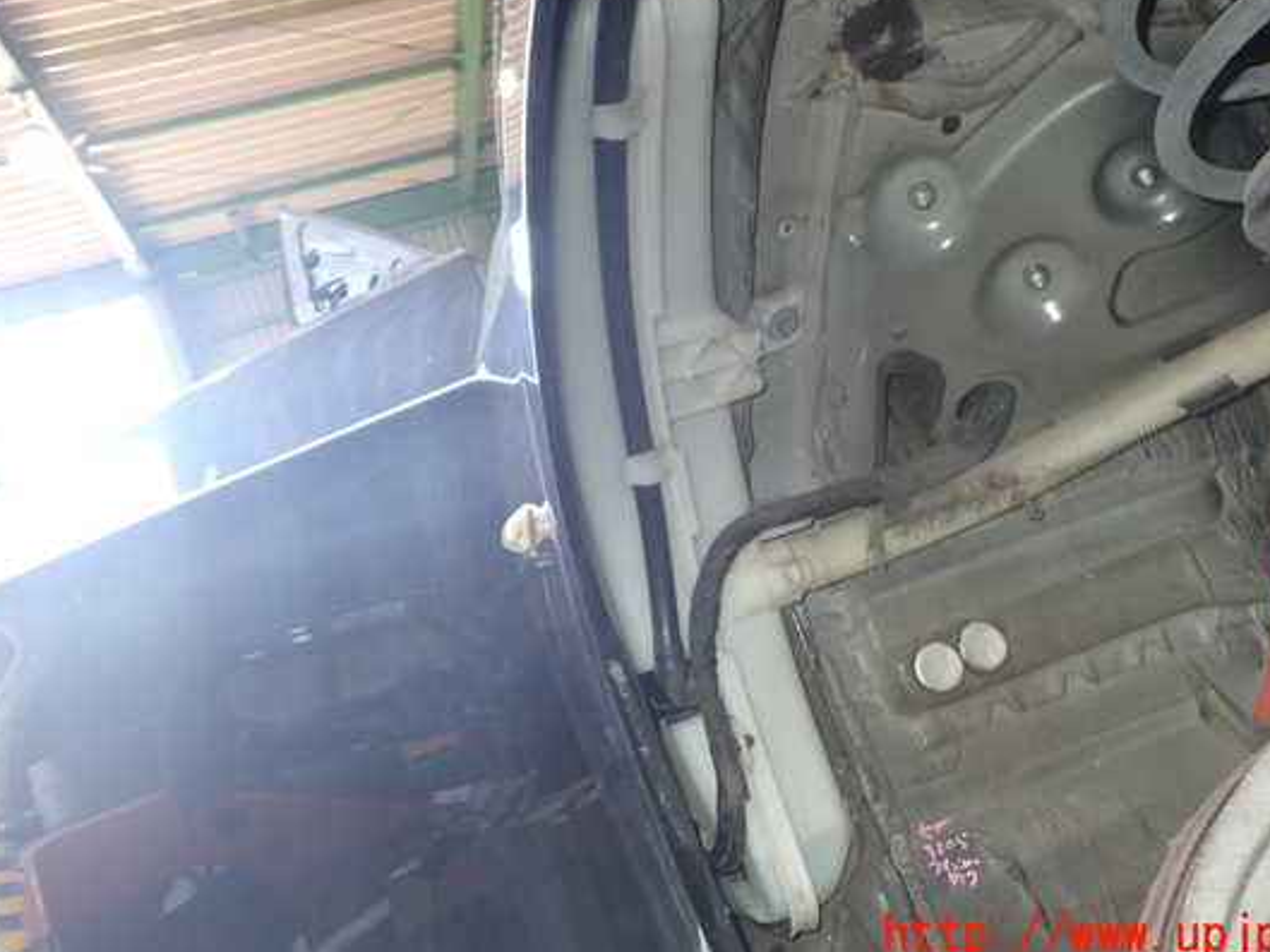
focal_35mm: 34
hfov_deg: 53.8
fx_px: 1248
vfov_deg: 41.8
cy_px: 427
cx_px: 706
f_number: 2.3
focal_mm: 5.4
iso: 200
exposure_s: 1/30
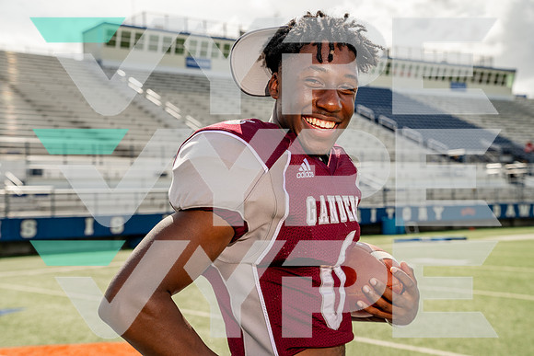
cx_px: 267
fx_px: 816
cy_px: 178
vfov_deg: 24.6
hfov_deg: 36.2
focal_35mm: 55
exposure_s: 1/500
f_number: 5.6
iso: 100
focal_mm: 55
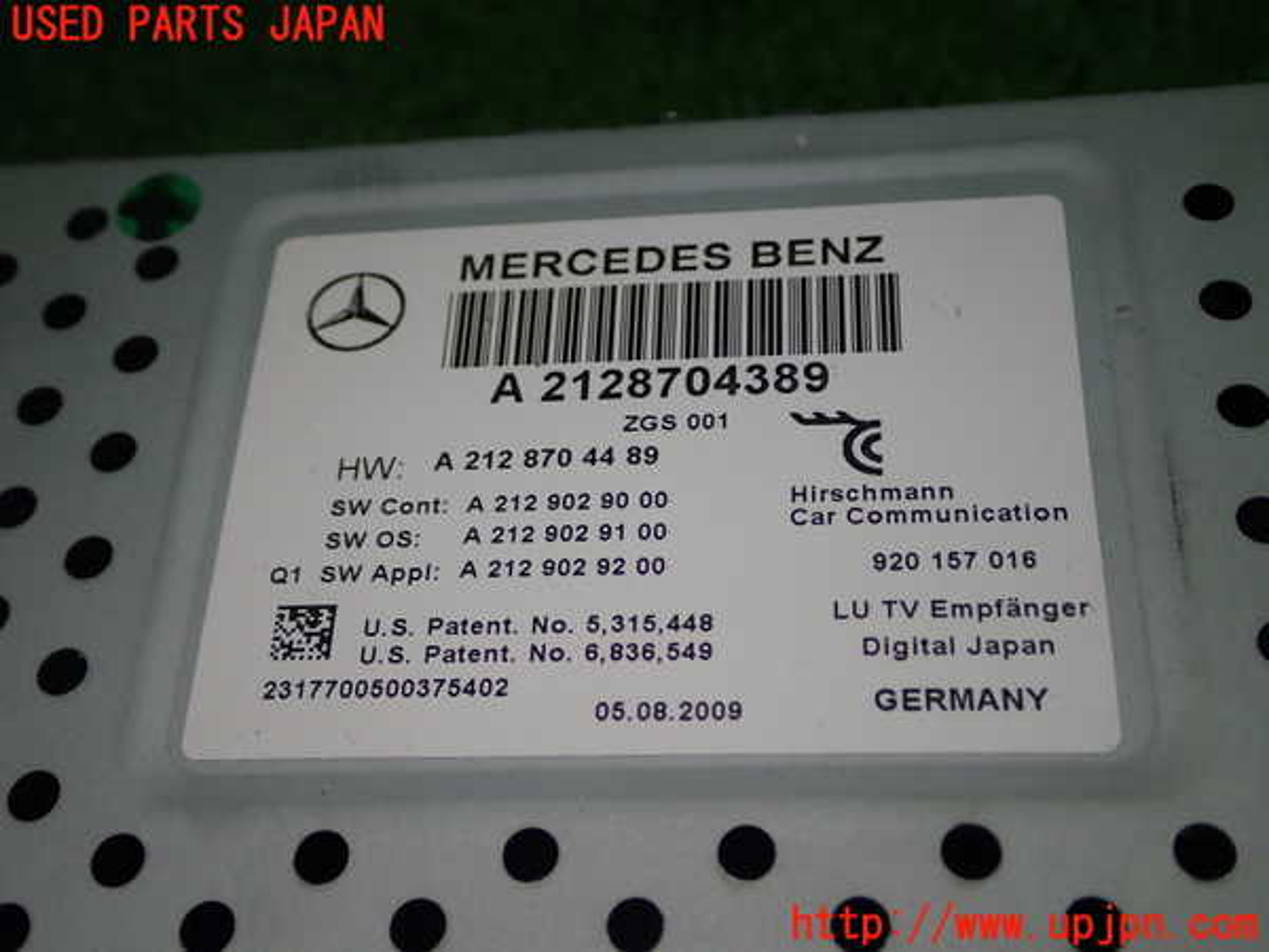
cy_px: 476
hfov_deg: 40.4
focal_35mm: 47
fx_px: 1723
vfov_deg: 30.9
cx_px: 634
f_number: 3.1
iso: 160
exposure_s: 1/100
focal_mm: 8.4
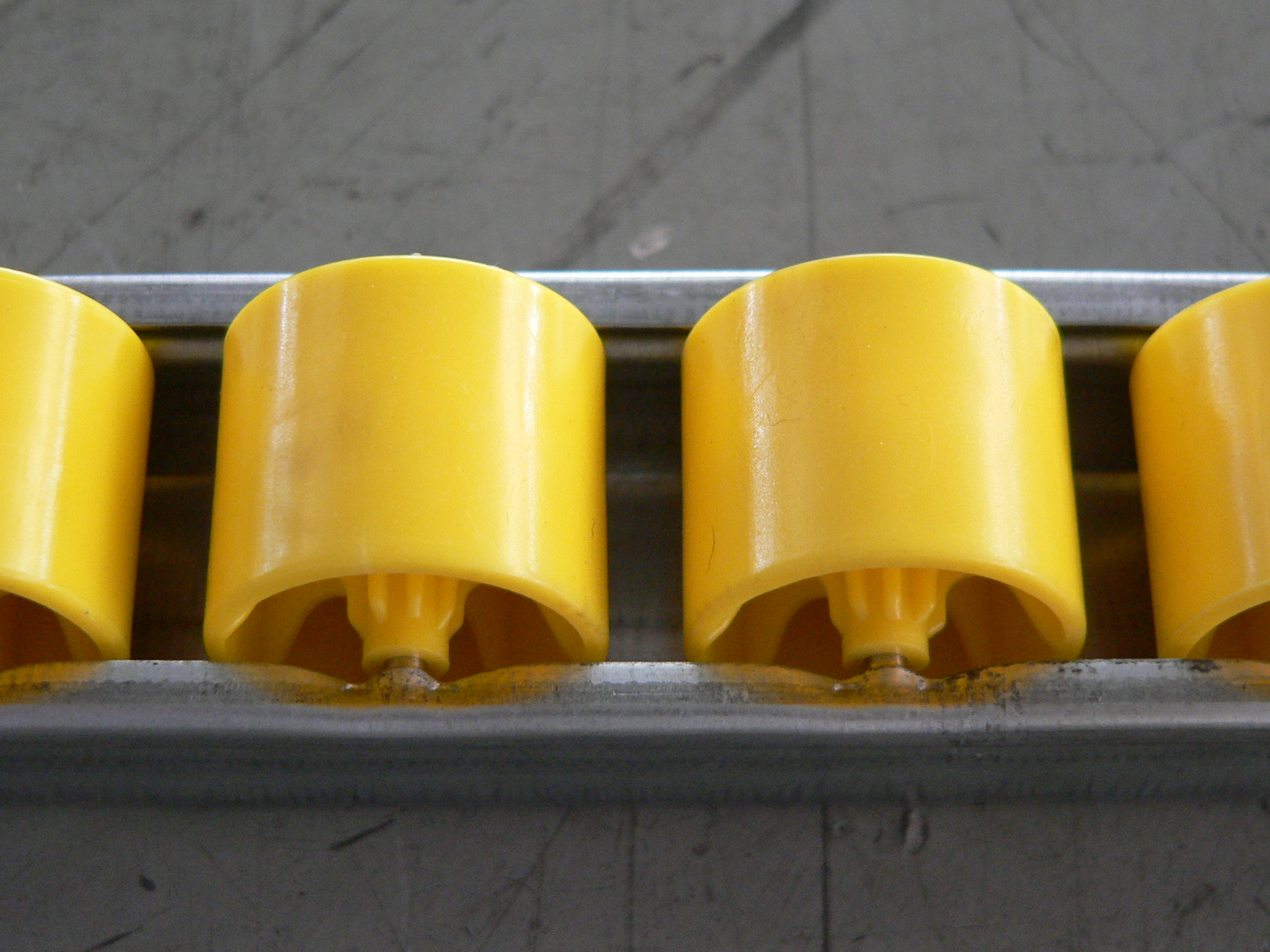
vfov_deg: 20.2
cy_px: 476
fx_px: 2678
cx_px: 635
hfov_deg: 26.7
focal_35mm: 73
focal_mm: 12.1
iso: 200
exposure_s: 1/13
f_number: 2.8
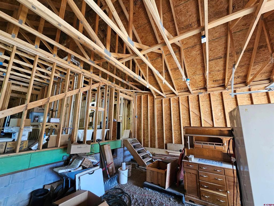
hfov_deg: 106.2
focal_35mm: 13
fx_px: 103
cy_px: 103
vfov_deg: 89.9
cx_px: 137
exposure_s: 1/60
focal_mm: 2.2
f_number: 2.2
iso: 250
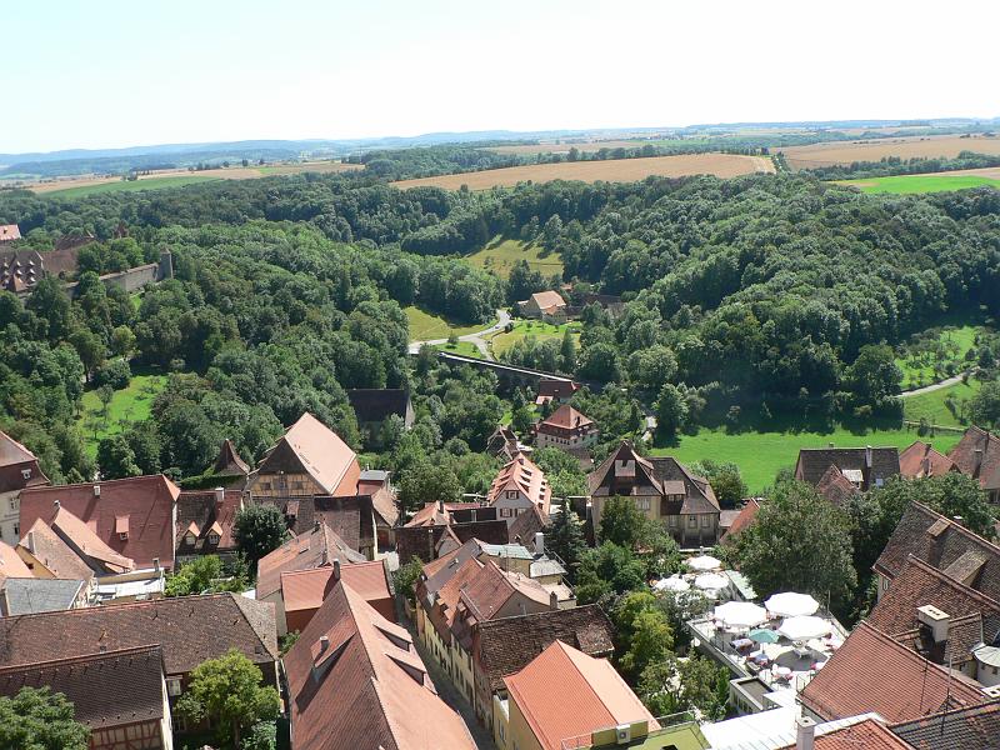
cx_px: 500
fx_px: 1040
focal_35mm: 36
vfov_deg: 39.7
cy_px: 375
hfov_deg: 51.4
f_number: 4
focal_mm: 6
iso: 80
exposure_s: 1/400
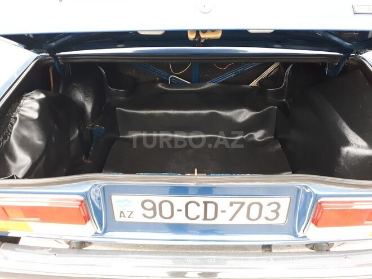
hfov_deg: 65.3
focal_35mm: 27
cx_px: 186
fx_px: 290
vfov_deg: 51.4
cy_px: 140
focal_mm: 3.6
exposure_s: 1/33
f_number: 1.9
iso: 100
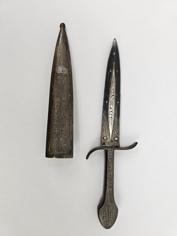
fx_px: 157
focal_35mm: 23
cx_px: 88
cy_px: 118
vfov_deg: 73.9
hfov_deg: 58.9
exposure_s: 1/100
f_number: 1.7
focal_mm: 6.3
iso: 40
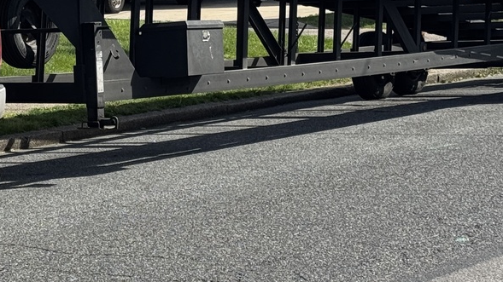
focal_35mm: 142
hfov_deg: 14.8
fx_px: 1894
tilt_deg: -3.5
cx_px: -29
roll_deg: -1.1
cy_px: 83
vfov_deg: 8.5
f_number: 1.78
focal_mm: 6.76
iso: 64
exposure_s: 1/2833
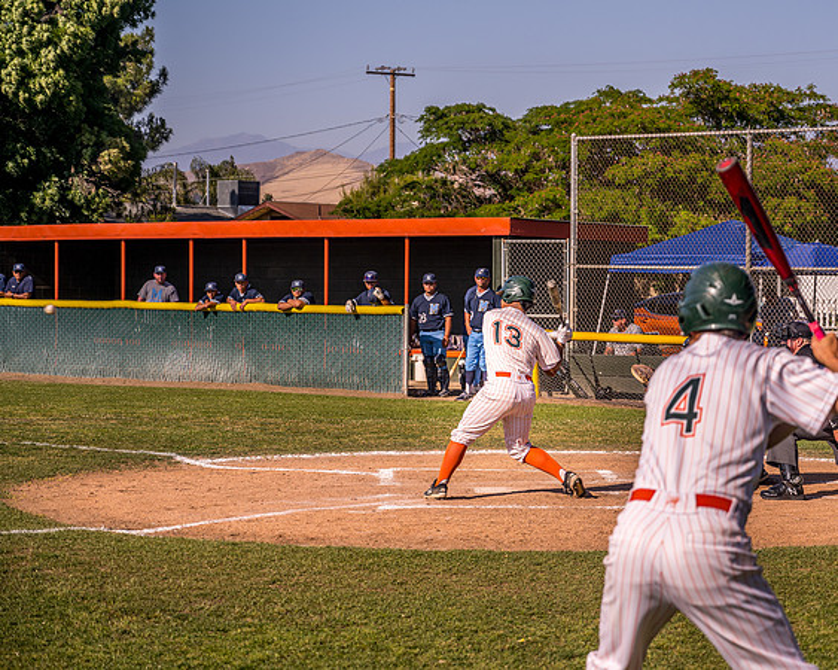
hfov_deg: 21.5
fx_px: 2203
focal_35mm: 89
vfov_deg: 17.3
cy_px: 326
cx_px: 527
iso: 110
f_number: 4
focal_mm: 70
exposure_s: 1/1000
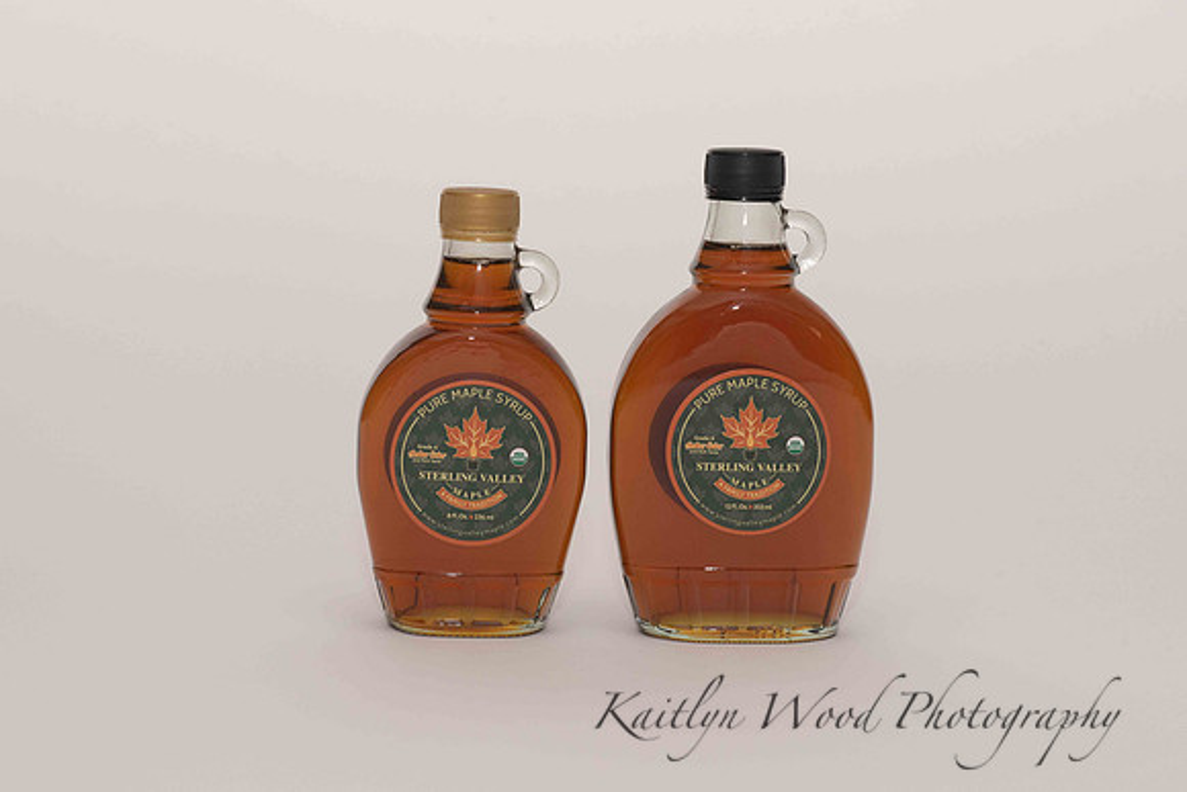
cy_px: 396
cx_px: 594
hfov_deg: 23.9
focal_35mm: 85
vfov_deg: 16.1
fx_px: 2803
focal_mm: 85
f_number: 13
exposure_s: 1/100
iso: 400
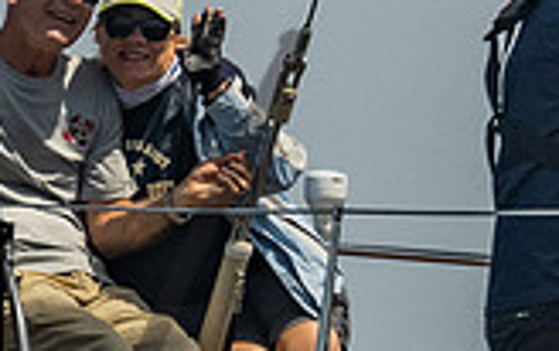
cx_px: 648
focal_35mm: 1096
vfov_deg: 1.2
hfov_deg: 1.9
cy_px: -92
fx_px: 16720
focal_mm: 130
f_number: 6.3
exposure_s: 1/1250
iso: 320
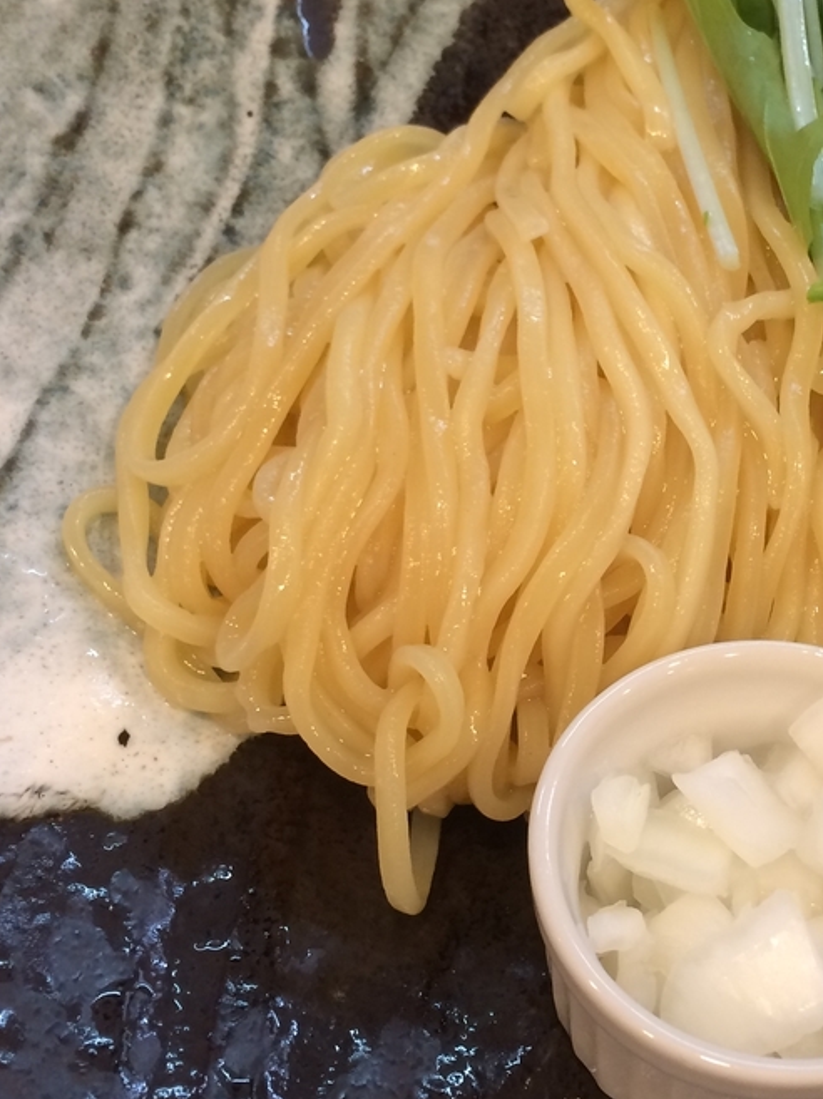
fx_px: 1682
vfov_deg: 36.2
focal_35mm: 53
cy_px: 525
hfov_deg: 26.8
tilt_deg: -62.2
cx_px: 701
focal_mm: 4.15
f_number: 2.2
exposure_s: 1/30
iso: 100
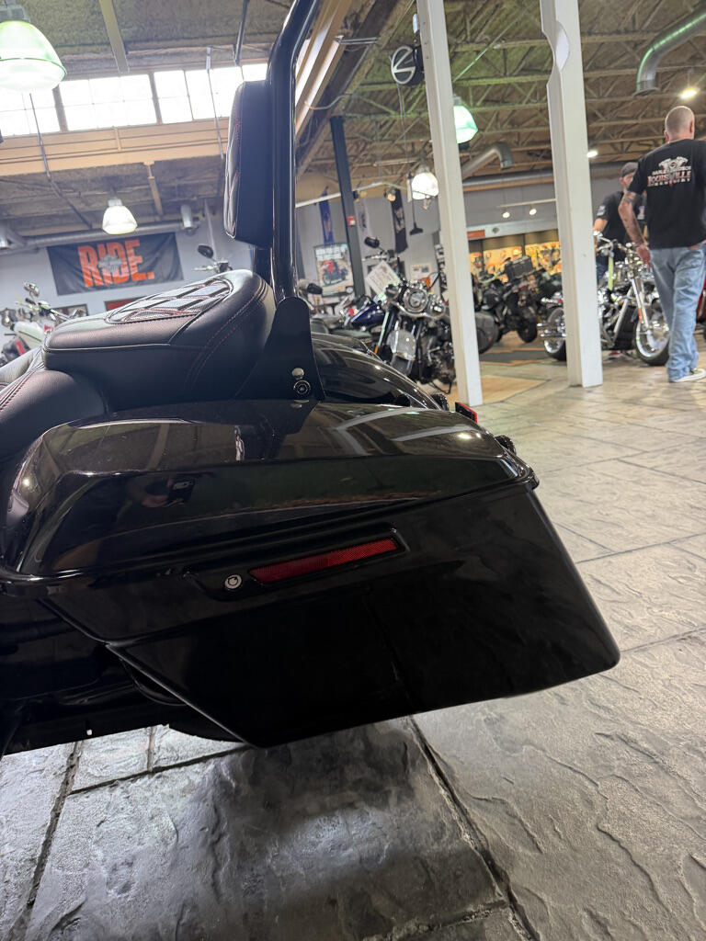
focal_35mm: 24
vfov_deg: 71.6
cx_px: 353
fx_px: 653
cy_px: 470
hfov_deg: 56.8
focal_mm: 6.76
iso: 200
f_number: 1.78
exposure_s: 1/60
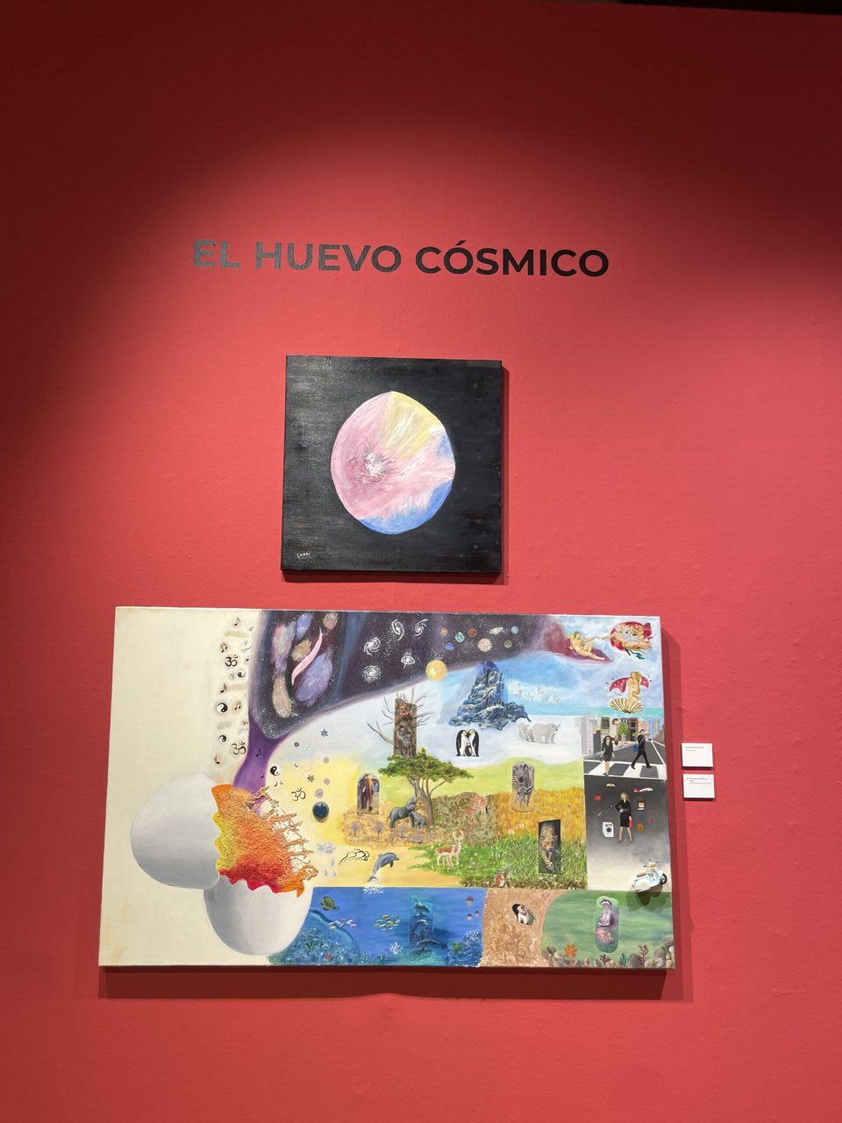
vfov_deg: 67.3
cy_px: 562
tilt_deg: +8.7
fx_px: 843
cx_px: 421
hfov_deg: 53.1
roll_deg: -0.8
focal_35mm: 26
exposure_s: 1/100
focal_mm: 4.2
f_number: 1.6
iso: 100
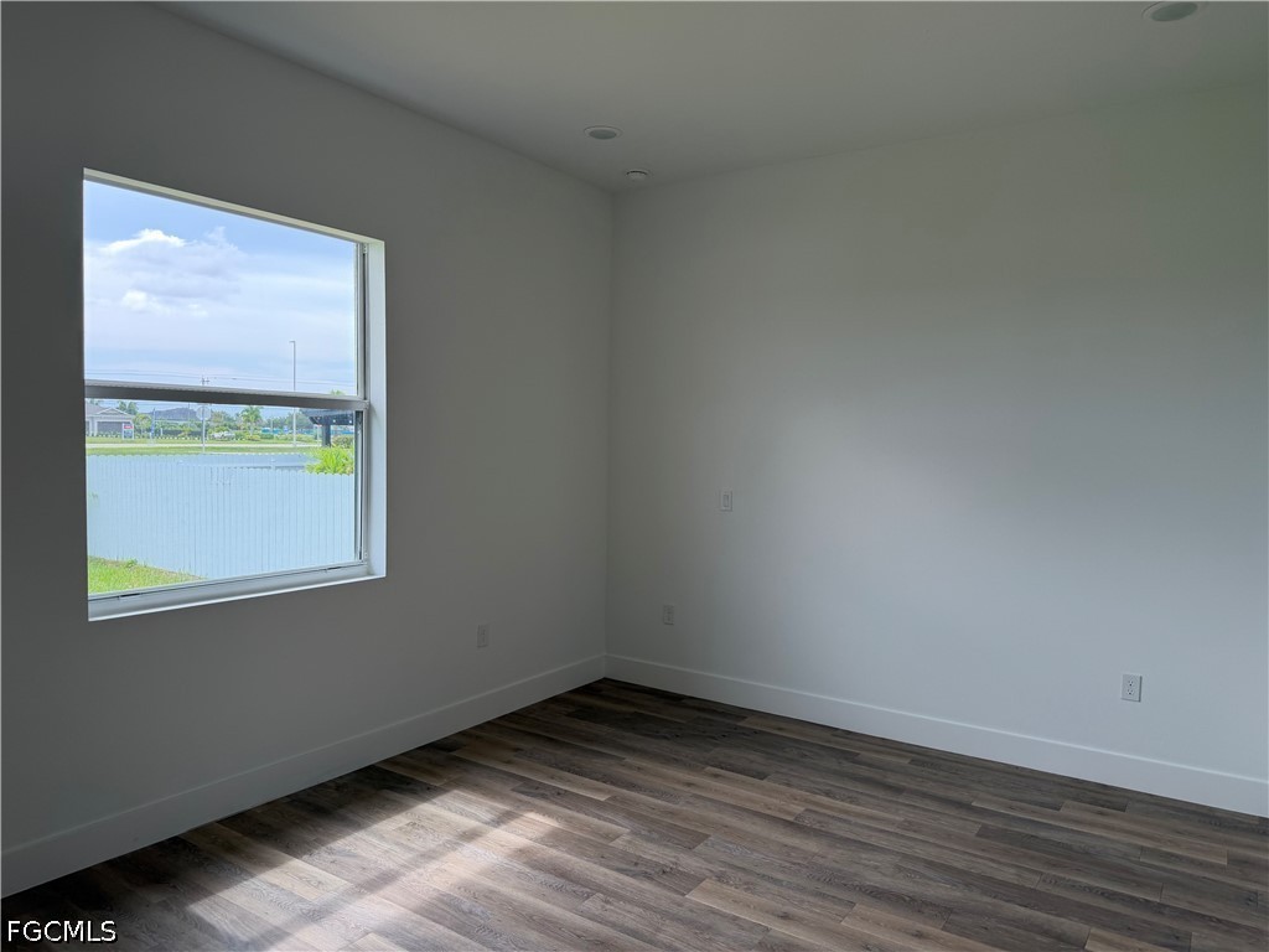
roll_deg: -0.7
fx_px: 880
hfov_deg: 71.6
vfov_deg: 56.8
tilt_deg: -2.1
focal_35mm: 24
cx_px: 634
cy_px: 476
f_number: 1.78
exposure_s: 1/173
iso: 80
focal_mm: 6.76
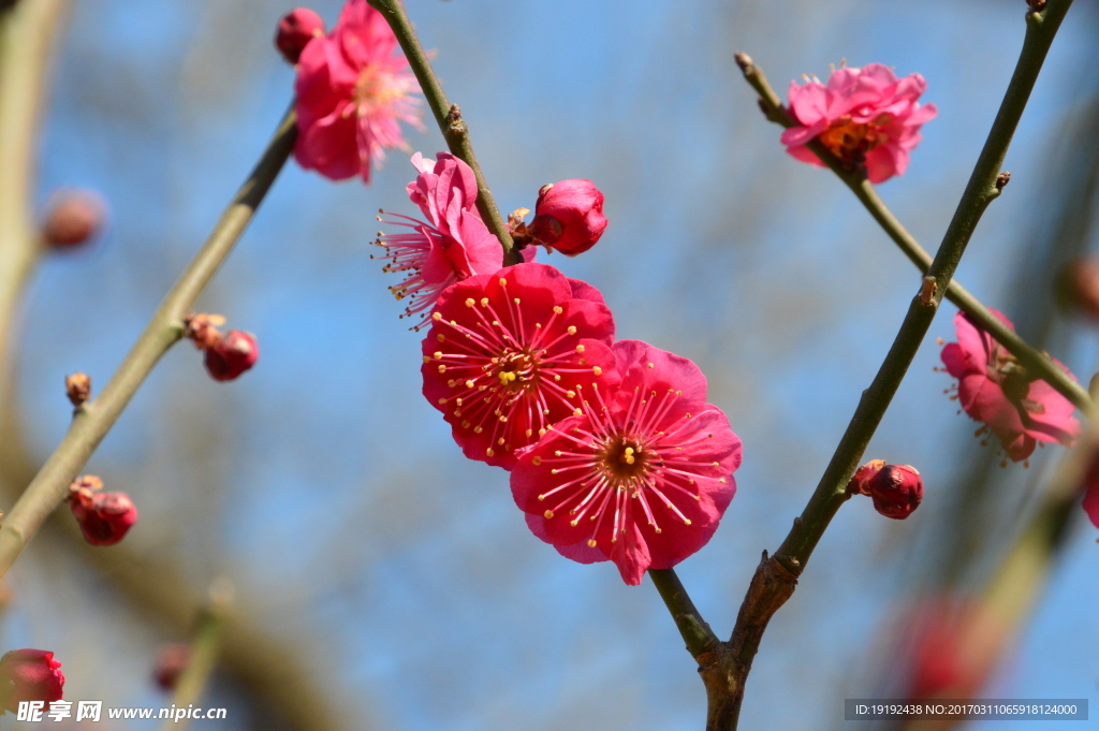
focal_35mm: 450
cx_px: 550
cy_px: 366
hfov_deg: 4.6
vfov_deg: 3.1
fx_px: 13726
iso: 800
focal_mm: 300
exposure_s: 1/250
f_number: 18
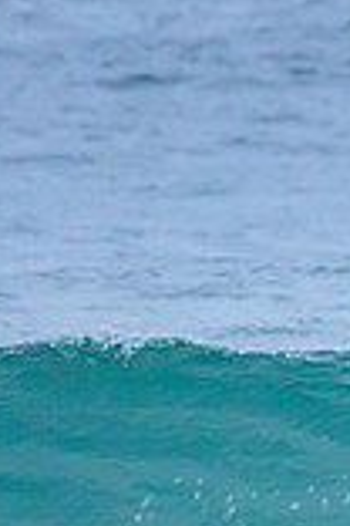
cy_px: 441
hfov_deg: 0.6
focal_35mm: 2275
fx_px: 33174
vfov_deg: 0.9
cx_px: 1152
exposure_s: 1/2000
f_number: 5.6
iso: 2000
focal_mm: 500
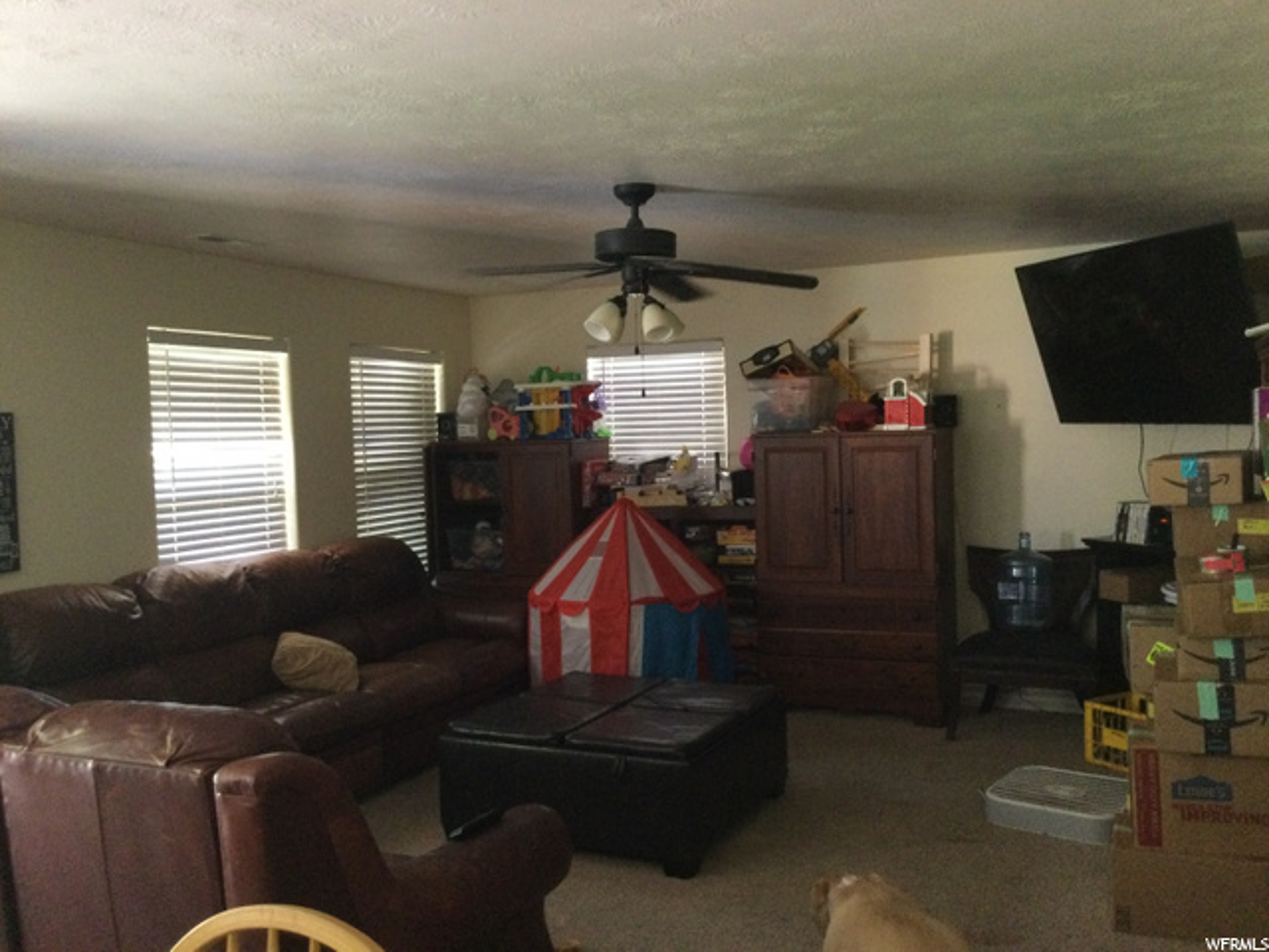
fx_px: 1136
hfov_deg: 58.4
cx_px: 634
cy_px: 476
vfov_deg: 45.4
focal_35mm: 31
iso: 250
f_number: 2.4
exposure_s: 1/15
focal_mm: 3.3
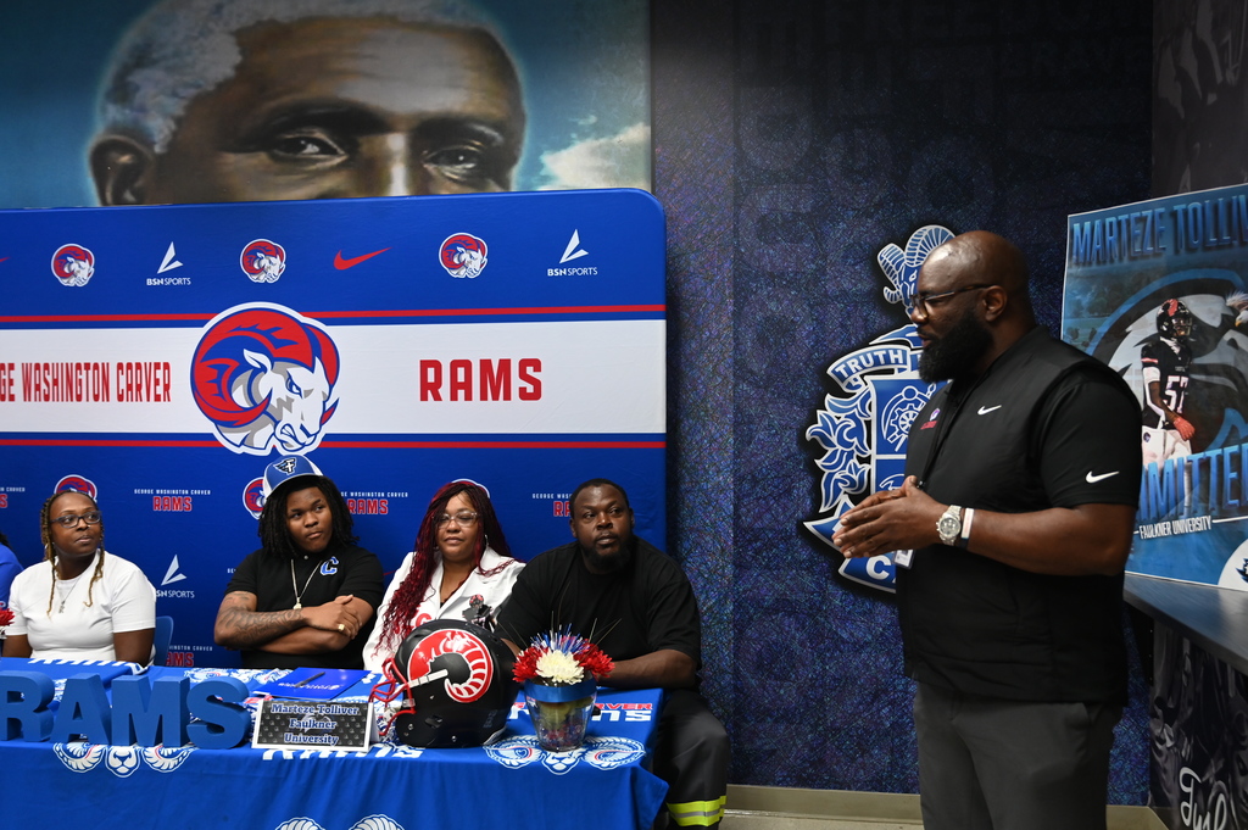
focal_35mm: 32
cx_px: 624
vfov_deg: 40.5
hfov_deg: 58.0
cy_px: 415
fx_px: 1126
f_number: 4
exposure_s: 1/125
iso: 1250
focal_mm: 32.5
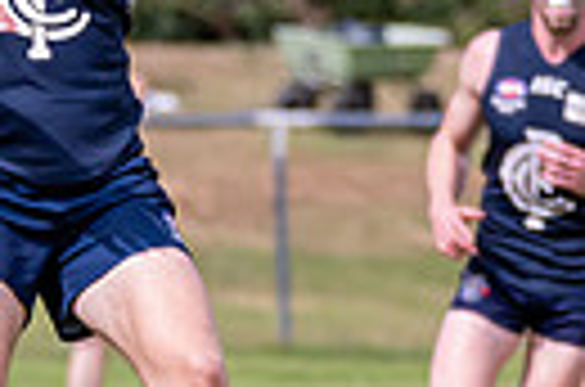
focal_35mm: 1717
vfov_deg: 0.8
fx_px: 27833
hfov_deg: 1.2
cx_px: -106
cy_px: -97
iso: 800
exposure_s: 1/2000
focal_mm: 300
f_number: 6.3
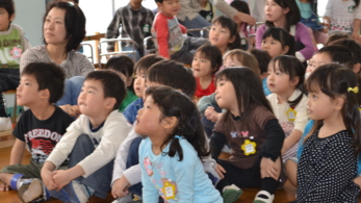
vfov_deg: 12.1
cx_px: 171
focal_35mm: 100
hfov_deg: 21.4
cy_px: 89
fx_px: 953
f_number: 5.6
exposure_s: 1/60
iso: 1100
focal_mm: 55
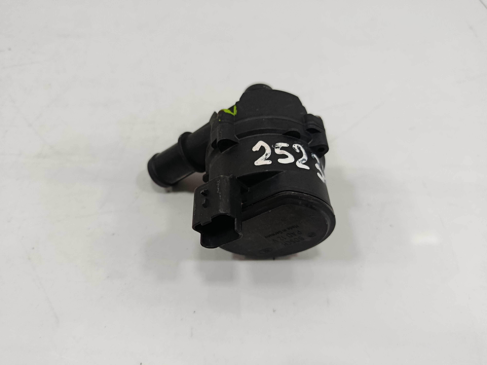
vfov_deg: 56.8
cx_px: 244
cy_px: 182
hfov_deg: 71.6
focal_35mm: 24
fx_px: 338
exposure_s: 1/100
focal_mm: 5.24
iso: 929
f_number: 1.7
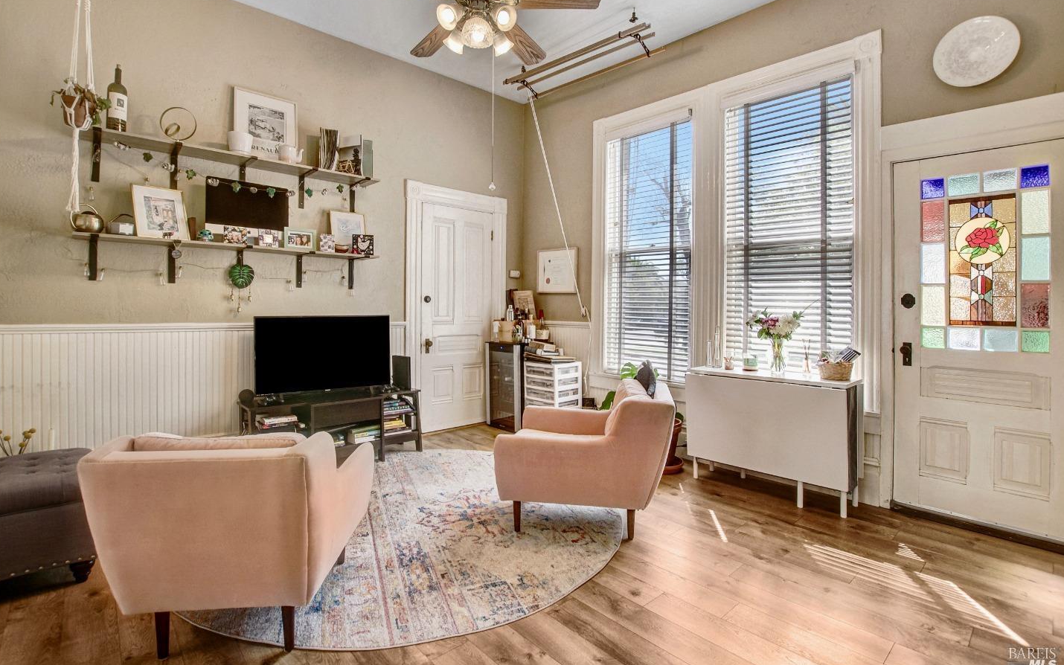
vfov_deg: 71.2
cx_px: 511
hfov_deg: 97.8
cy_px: 311
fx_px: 464
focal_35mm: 16
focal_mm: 10
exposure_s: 1/30
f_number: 7.1
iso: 100
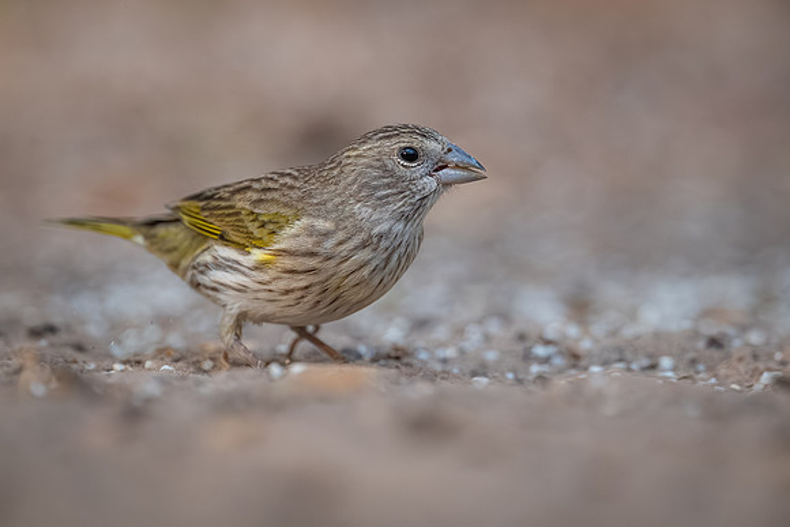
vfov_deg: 1.7
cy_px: 174
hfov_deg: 2.6
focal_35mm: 790
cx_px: 395
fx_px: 17338
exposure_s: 1/1000
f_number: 4.5
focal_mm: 400
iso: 1800
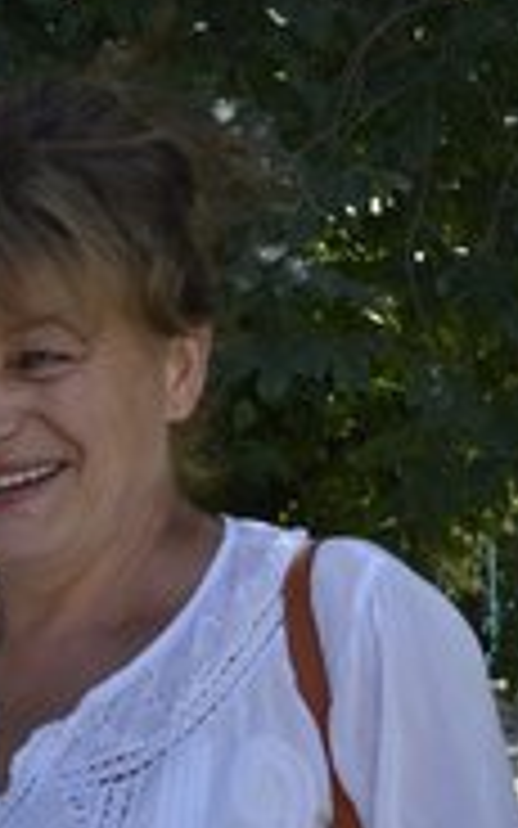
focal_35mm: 73
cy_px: 536
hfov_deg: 17.9
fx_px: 1649
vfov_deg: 28.1
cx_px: 261
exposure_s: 1/160
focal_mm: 22
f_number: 6.3
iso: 100
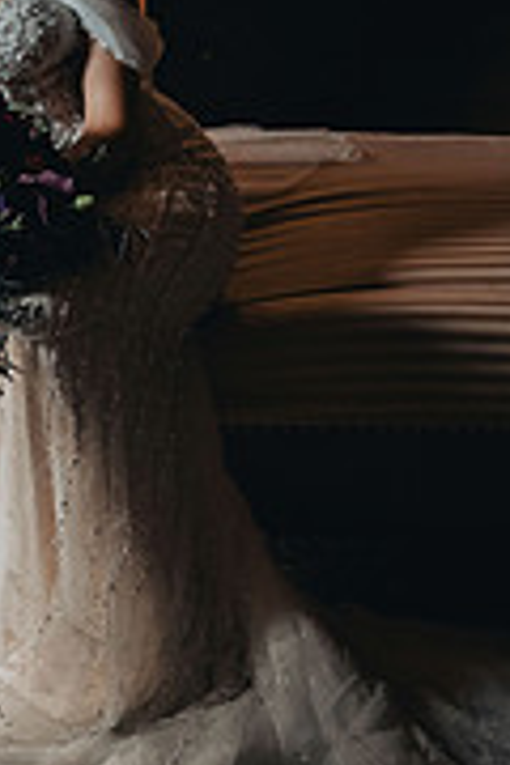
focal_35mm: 120
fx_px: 2550
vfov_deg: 16.6
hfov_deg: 11.3
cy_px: -38
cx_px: 38
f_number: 2.8
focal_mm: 48
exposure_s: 1/640
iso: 1250
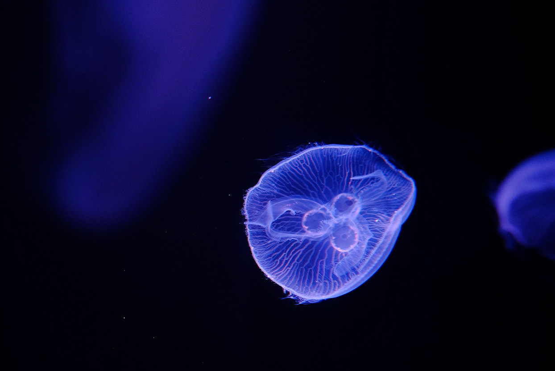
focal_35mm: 45
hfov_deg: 43.2
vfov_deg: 29.8
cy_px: 217
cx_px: 353
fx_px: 694
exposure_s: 1/550
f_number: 1.4
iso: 800
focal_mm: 23
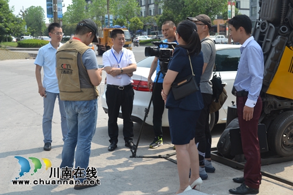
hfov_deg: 38.9
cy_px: 98
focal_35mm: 51
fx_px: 415
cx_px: 146
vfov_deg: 26.5
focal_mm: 34
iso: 100
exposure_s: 1/200
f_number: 7.1
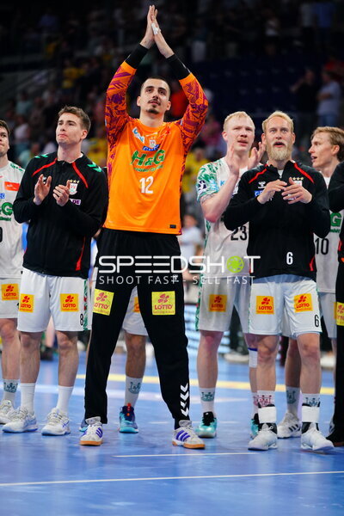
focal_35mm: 135
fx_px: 1935
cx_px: 172
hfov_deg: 10.2
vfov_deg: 15.2
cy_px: 258
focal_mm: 135
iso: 2500
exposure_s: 1/1600
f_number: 2.8
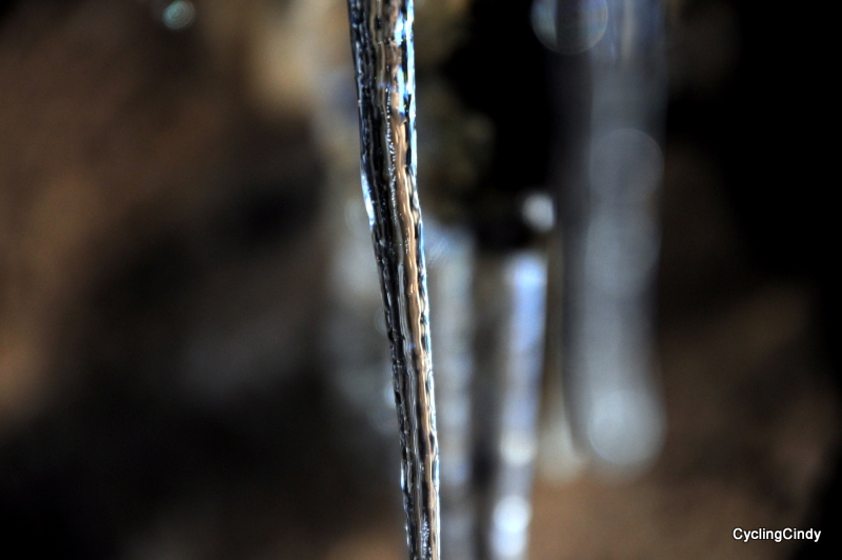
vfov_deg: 4.9
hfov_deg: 7.4
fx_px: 6485
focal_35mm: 278
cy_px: 280
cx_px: 421
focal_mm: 185
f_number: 6.3
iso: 400
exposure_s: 1/200
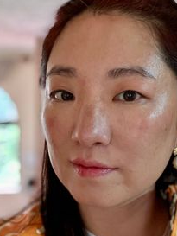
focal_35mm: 44
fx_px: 300
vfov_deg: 42.9
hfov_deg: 32.8
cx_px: 106
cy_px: 124
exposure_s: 1/34
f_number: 1.9
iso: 400
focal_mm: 2.69
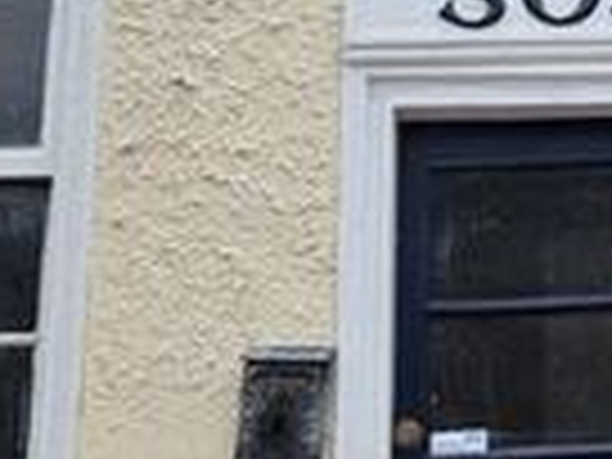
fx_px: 1998
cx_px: 850
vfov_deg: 12.9
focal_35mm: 113
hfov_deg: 16.3
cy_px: -52
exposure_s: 1/902
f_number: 1.8
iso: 25
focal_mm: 5.4
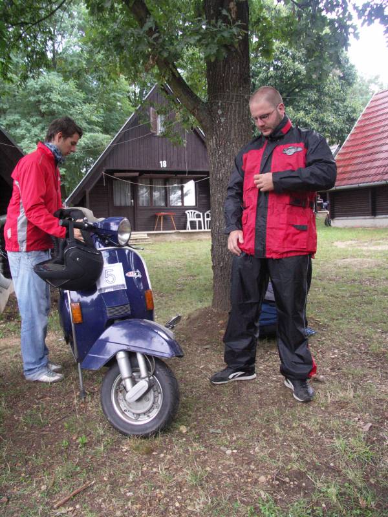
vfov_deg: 63.4
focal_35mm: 28
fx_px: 418
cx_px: 194
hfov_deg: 49.7
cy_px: 258
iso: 400
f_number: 2.8
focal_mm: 7.2
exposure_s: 1/250
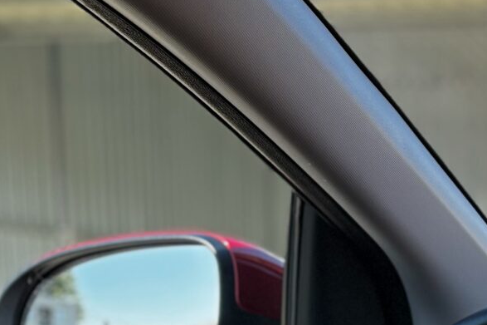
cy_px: 490
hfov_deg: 15.9
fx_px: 1596
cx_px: 728
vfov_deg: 11.1
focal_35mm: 118
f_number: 1.6
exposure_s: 1/413
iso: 50
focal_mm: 5.96
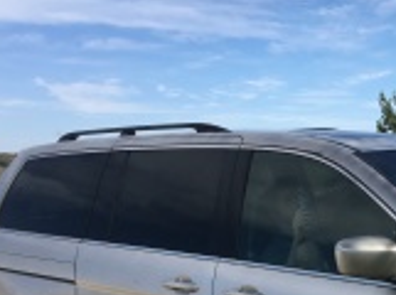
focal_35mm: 66
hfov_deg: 28.2
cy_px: 273
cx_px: 364
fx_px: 753
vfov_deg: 21.6
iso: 25
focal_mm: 4.15
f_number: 2.2
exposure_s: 1/1425
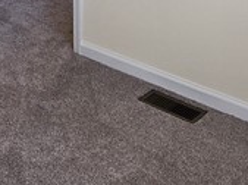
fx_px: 565
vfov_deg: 14.8
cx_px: 16
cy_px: -200
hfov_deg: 24.0
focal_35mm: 79
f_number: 2.2
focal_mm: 2.2
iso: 50
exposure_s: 1/60
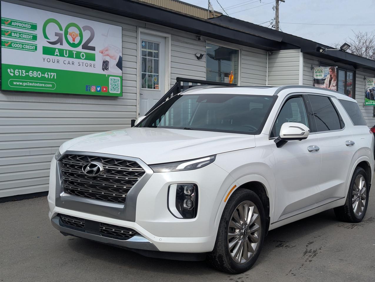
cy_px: 141
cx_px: 188
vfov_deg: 30.3
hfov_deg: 39.6
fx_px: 521
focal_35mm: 48
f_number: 1.85
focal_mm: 6.81
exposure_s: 1/2304
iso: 41
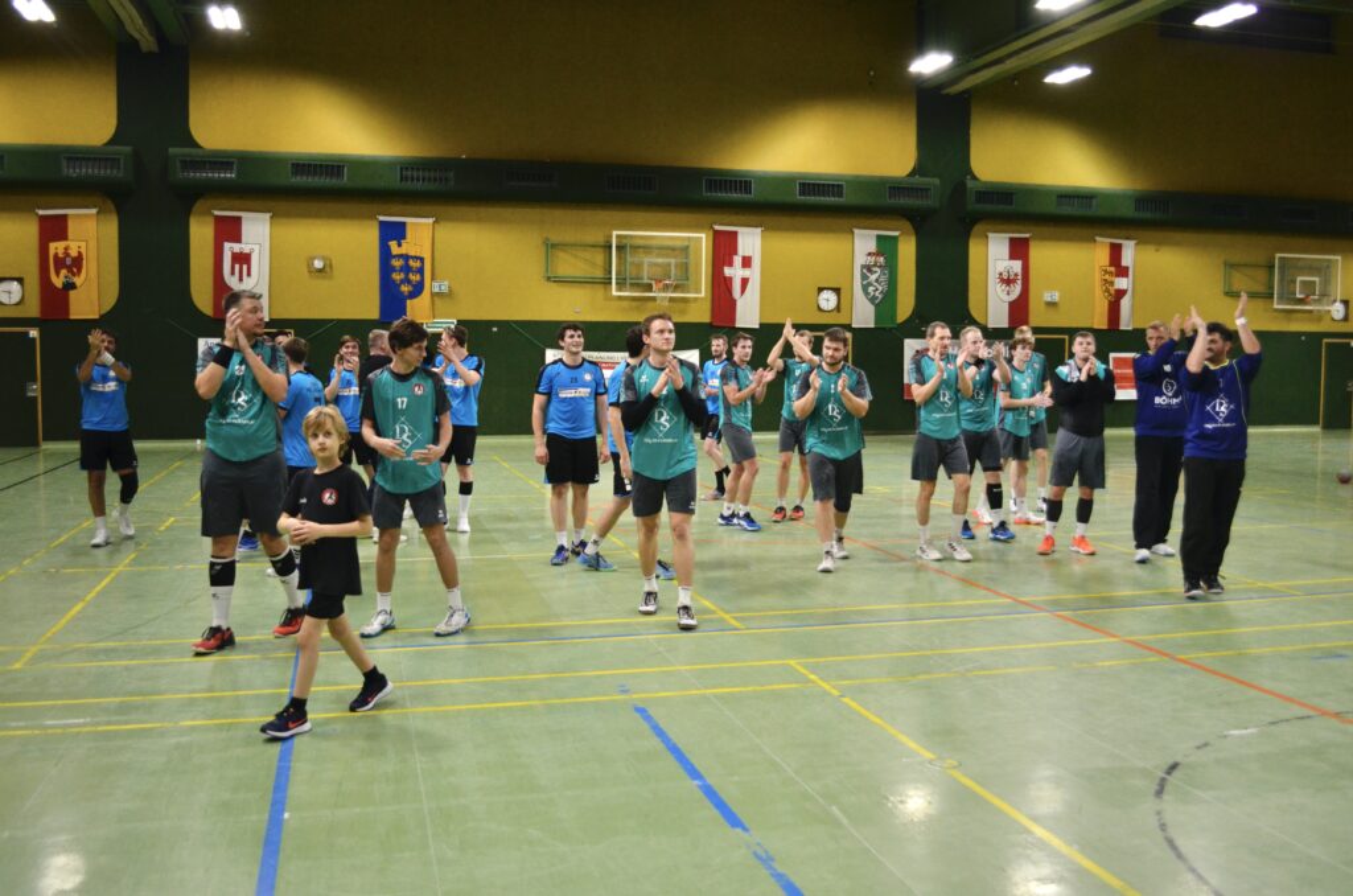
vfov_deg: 39.8
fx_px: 1238
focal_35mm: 33
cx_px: 676
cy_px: 448
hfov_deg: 57.3
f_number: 3.8
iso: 1600
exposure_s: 1/400
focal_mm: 22
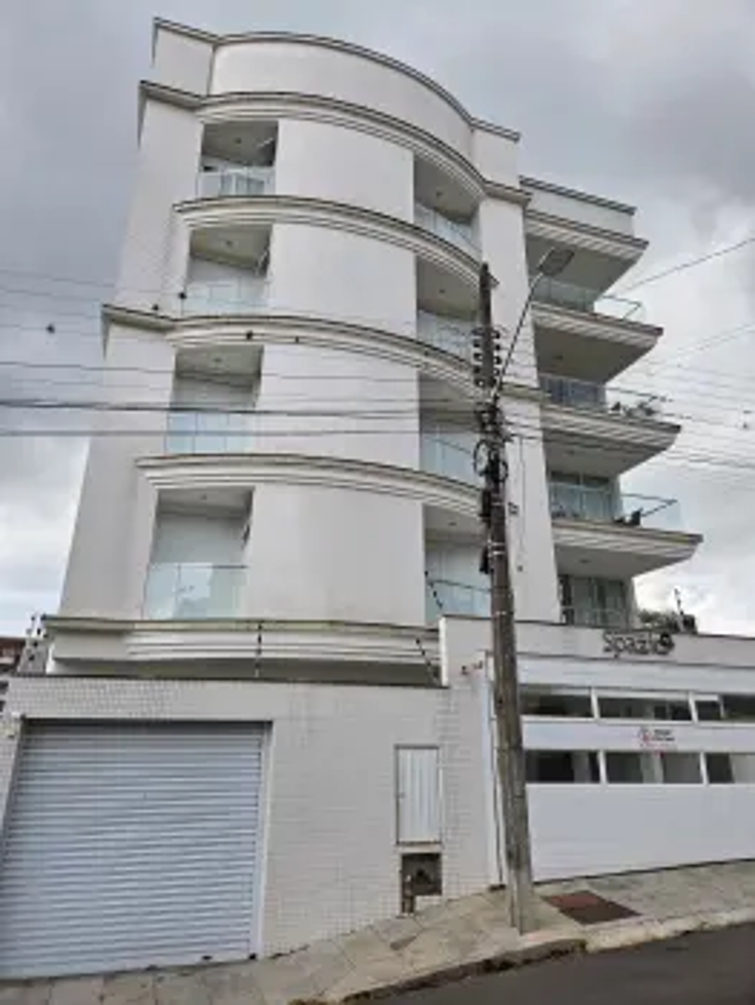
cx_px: 378
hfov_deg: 58.9
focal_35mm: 23
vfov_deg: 73.9
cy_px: 502
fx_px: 668
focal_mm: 5.4
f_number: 1.8
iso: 80
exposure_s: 1/1422
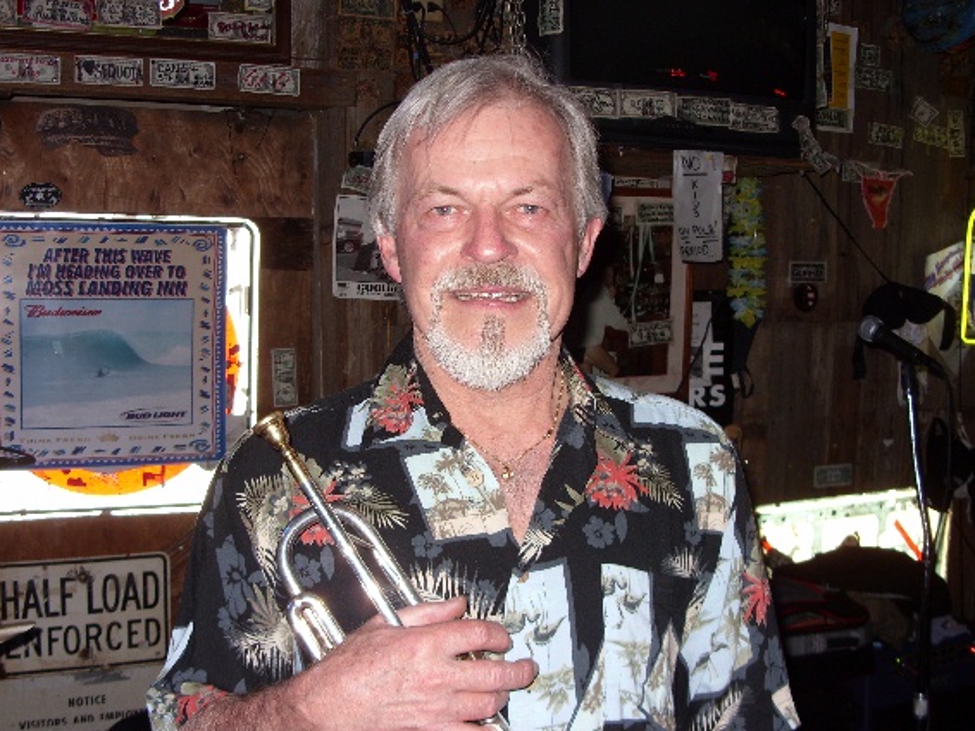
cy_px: 400
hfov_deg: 43.8
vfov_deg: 33.5
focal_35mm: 43
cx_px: 456
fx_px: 1211
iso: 50
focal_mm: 6.3
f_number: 2.8
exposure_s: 1/30
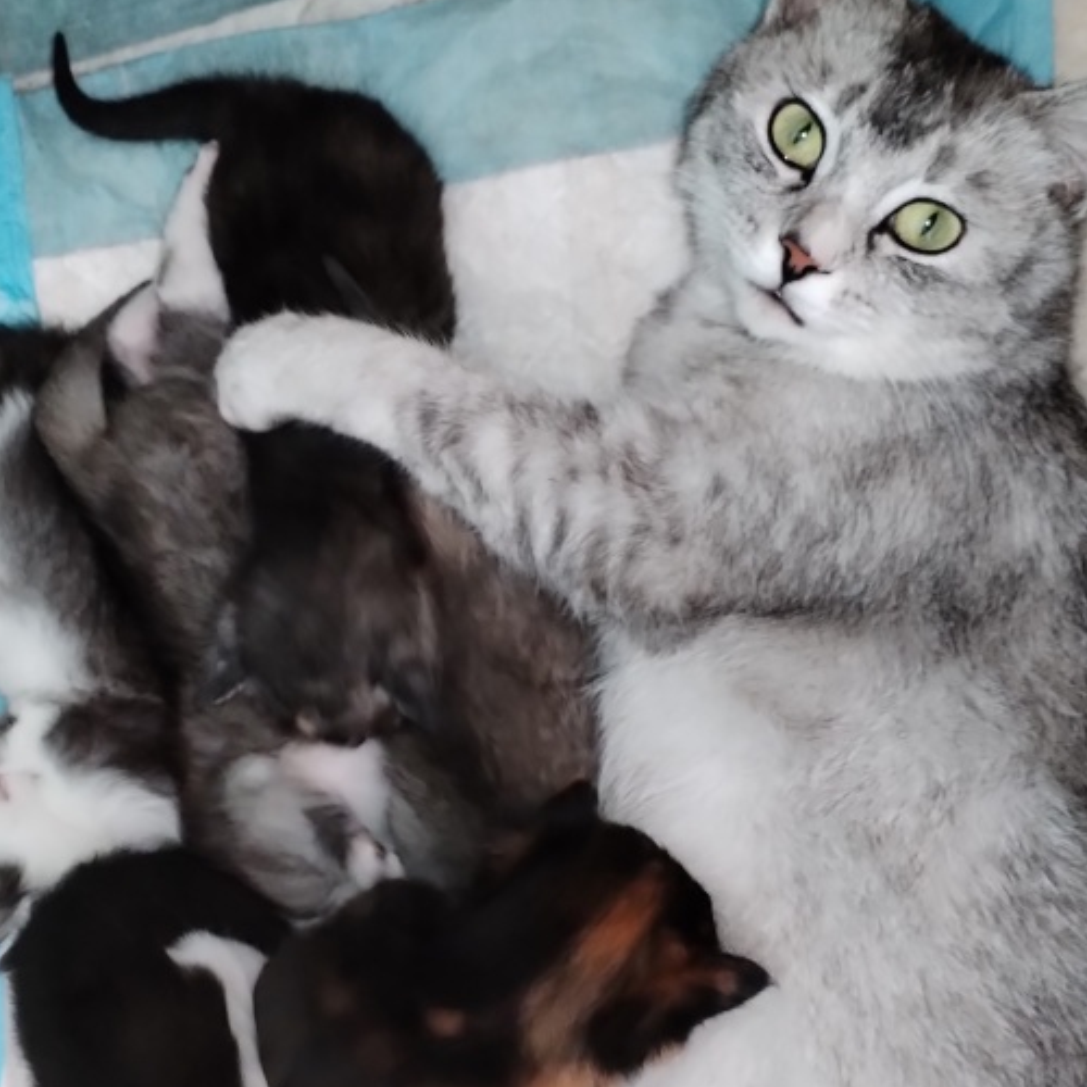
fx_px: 1741
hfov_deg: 34.6
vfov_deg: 34.5
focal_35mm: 49
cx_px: 443
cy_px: 692
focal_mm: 4.26
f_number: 1.8
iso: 1282
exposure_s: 1/25
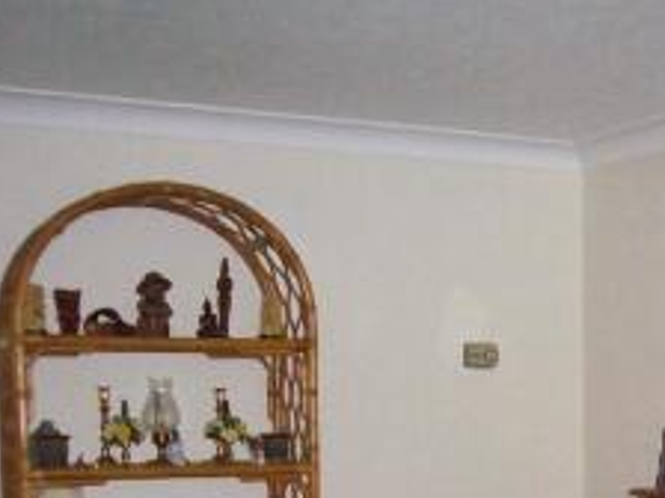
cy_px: 645
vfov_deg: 18.7
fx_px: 1402
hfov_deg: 26.1
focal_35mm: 73
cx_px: 560
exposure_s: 1/30
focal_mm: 4.6
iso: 400
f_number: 2.8
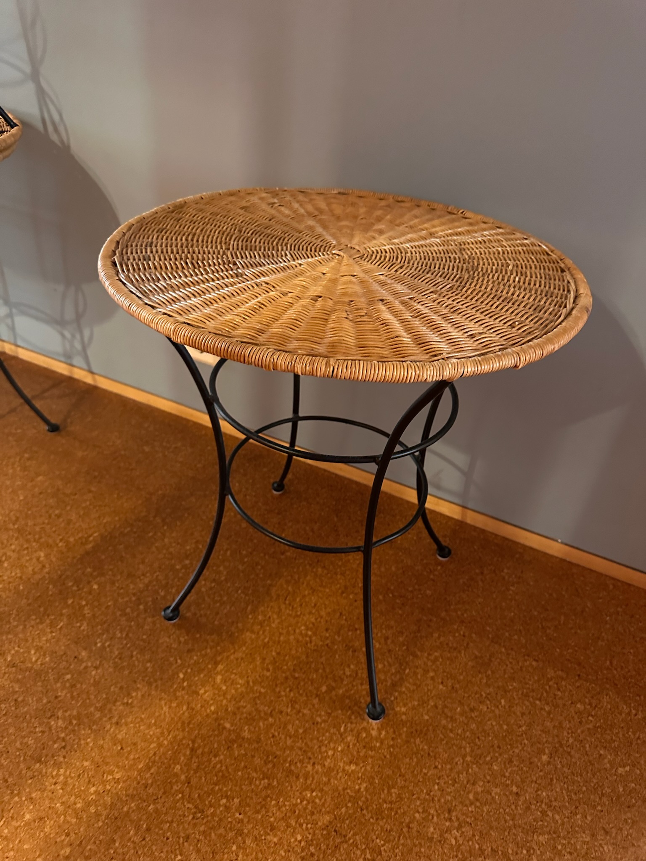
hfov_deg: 56.8
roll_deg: -5.7
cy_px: 430
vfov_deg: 71.6
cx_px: 323
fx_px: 597
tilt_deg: -34.8
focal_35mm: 24
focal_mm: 6.86
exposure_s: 1/25
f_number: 1.78
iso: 800
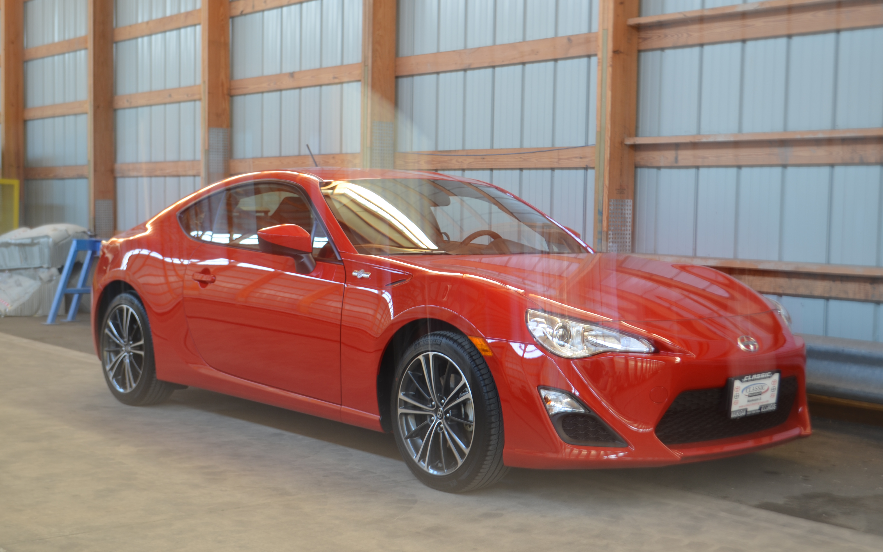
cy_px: 287
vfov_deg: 26.3
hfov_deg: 41.1
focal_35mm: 49
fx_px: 1179
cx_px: 442
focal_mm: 32
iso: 100
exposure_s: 1/2
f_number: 5.6
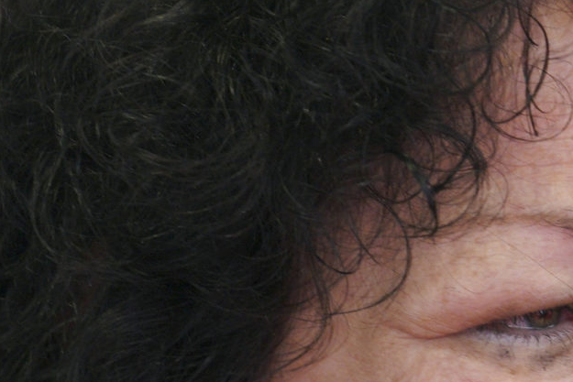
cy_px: 393
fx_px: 13038
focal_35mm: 819
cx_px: 458
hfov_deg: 2.5
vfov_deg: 1.7
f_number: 2.8
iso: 1000
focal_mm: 200
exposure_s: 1/200
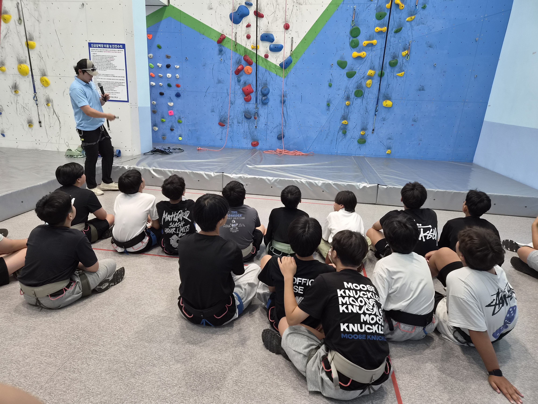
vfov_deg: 58.9
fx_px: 357
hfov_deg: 73.9
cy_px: 202
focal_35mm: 23
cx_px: 269
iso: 250
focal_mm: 5.4
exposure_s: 1/120
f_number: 1.8
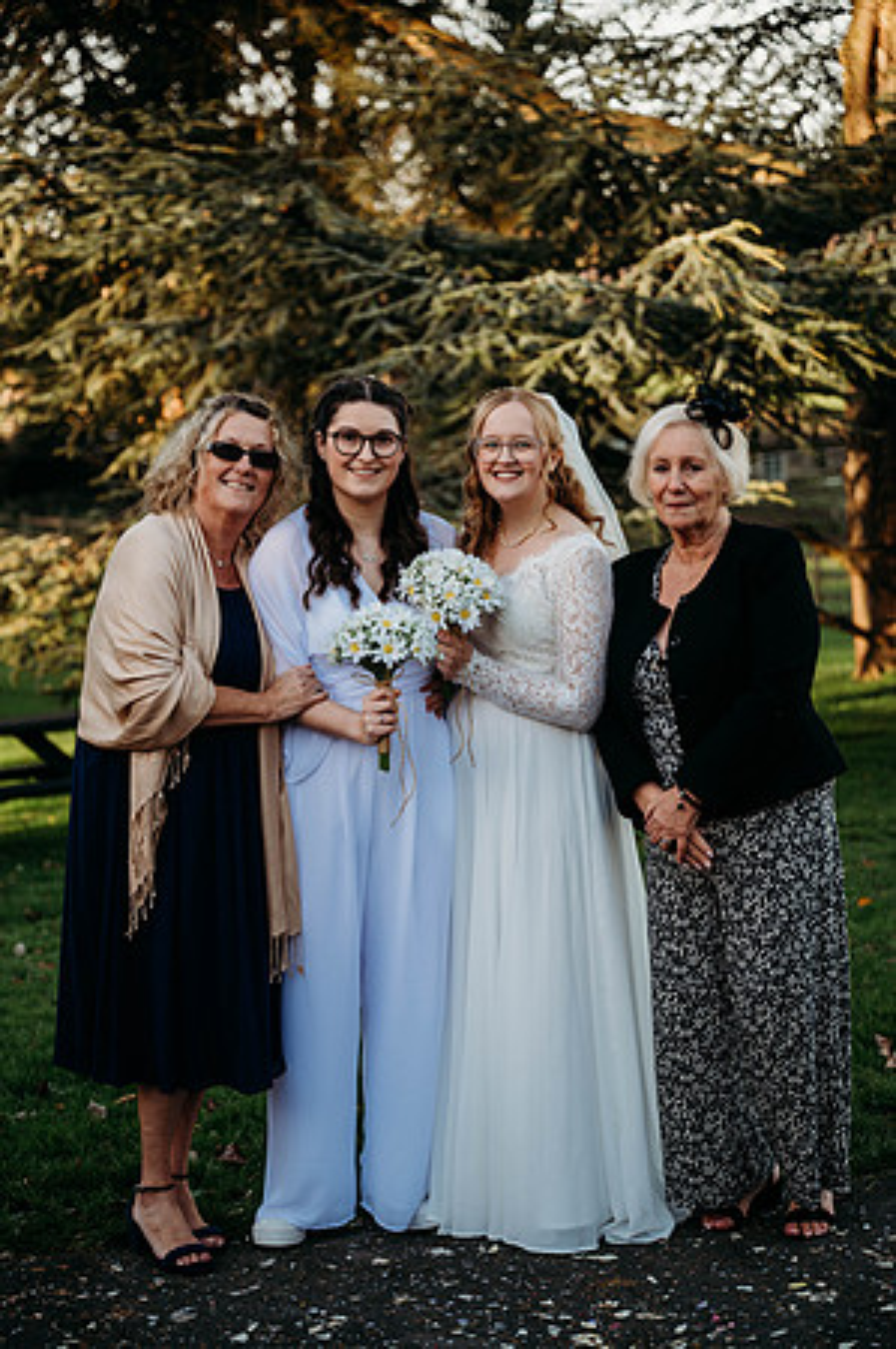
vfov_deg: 29.3
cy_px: 674
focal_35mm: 69
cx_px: 448
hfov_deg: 19.7
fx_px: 2582
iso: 100
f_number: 2.8
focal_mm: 69
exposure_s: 1/400
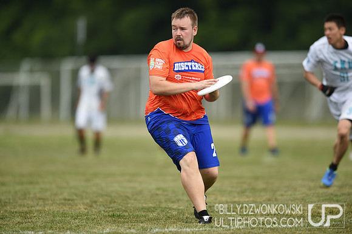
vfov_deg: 3.4
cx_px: 176
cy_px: 117
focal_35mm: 400
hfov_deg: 5.2
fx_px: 3906
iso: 100
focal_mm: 400
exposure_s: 1/1000
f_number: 4
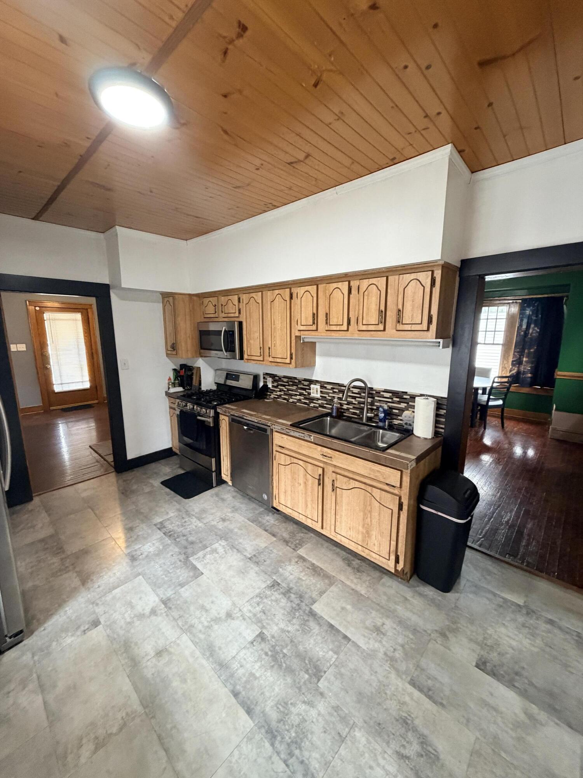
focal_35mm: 14
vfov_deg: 102.1
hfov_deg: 85.7
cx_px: 292
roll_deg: +0.1
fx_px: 314
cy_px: 389
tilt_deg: -10.9
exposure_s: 1/60
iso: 500
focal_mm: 2.22
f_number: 2.2
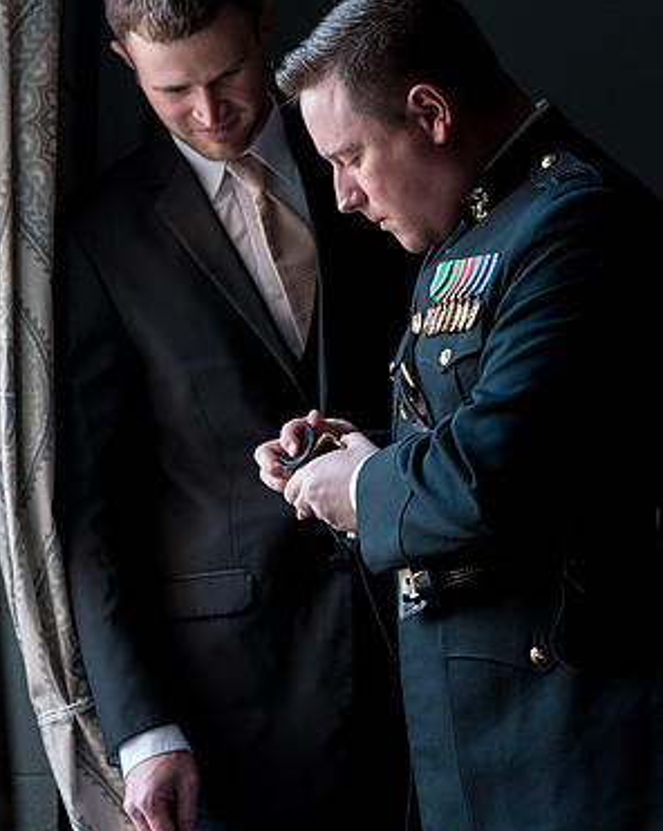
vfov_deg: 12.3
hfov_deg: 9.8
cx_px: 385
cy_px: 392
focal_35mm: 157
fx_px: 3857
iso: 1250
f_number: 4
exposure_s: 1/100
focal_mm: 90
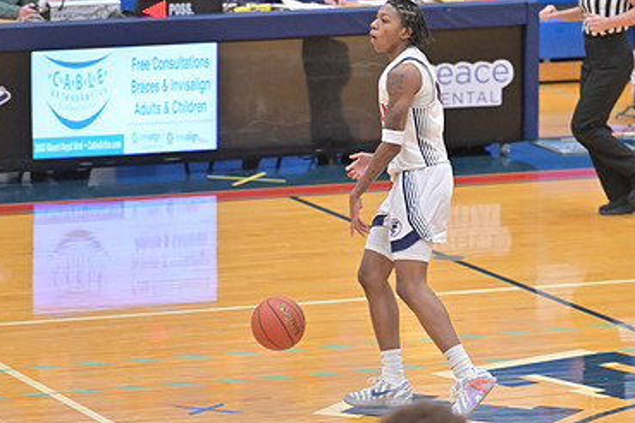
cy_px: 196
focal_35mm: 314
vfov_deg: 4.4
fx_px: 5538
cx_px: 451
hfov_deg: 6.6
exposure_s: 1/800
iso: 6400
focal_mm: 200
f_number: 4
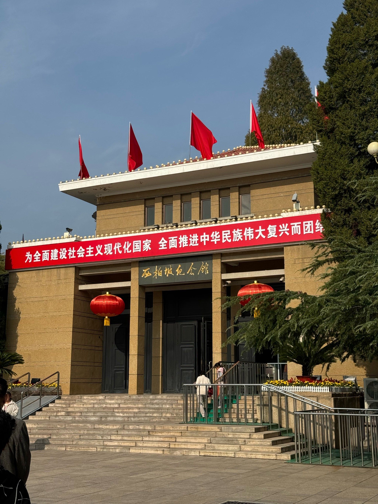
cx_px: 189
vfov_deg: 39.7
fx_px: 699
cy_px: 252
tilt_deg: +12.3
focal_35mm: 48
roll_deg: -0.6
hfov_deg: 30.3
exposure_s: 1/5848
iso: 64
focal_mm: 6.76
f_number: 1.78
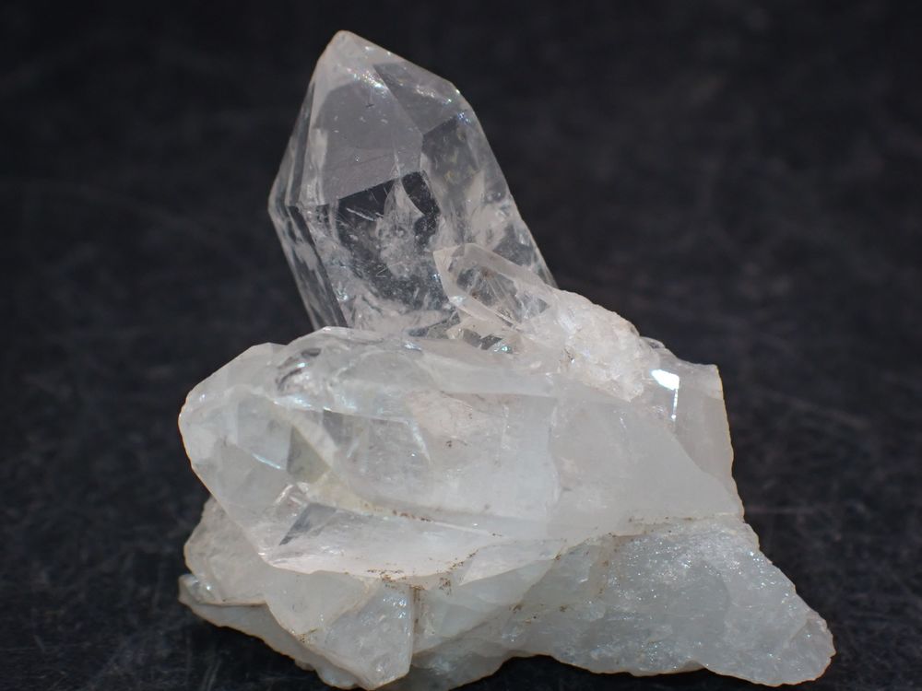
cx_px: 461
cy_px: 346
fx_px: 2664
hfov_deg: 19.6
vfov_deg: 14.8
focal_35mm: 100
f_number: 14
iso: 250
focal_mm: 18
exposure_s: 1/100
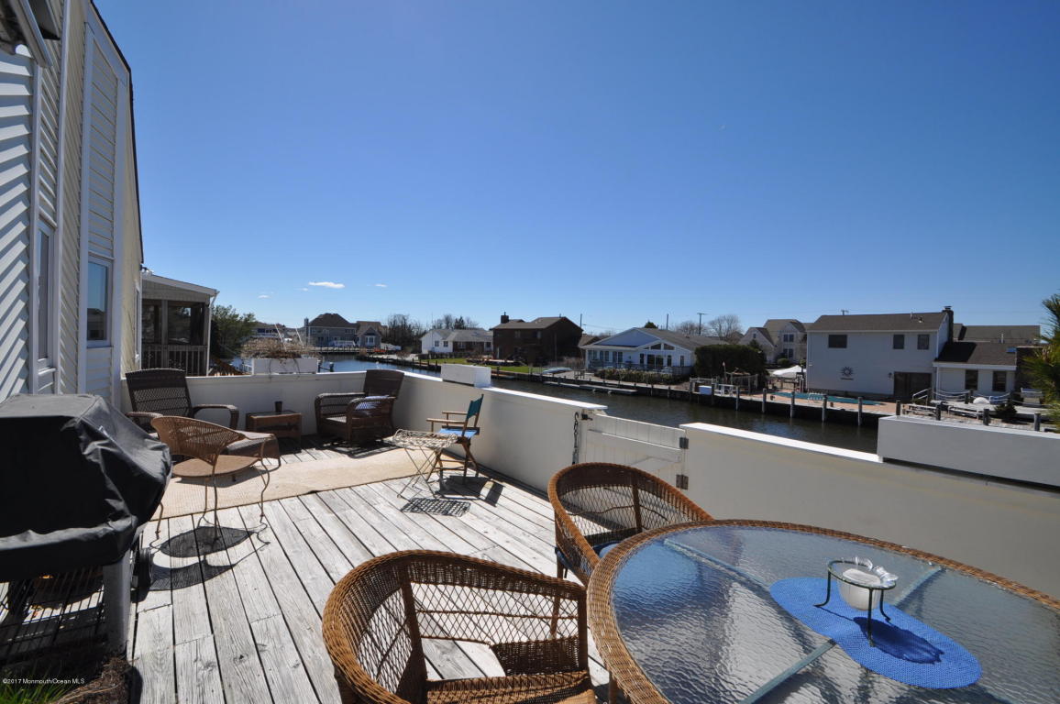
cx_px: 530
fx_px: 441
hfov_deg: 100.5
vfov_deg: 77.2
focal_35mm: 15
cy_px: 352
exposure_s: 1/400
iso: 200
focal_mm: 10
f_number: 10
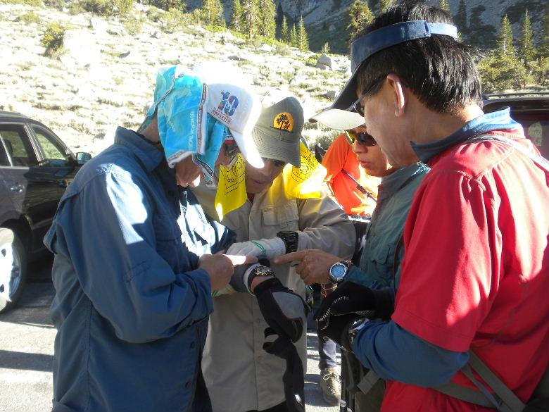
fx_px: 587
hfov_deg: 50.1
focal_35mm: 37
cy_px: 206
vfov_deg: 38.7
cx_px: 274
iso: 64
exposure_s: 1/94.2
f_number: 3.5
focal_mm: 6.6
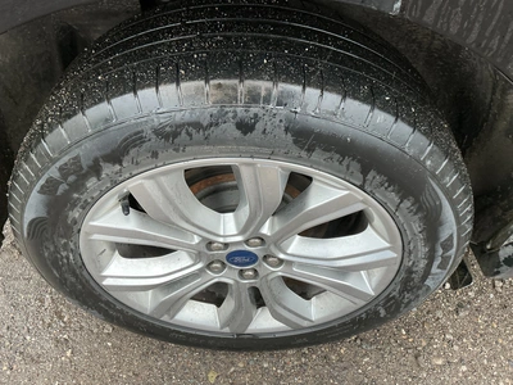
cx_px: 256
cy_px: 192
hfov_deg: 63.4
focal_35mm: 28
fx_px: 415
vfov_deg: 49.7
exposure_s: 1/122
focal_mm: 3
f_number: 1.8
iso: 40
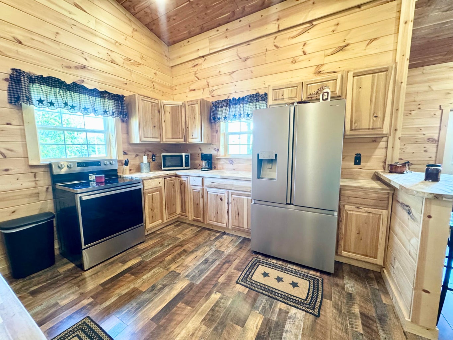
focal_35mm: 14
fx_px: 183
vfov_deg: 85.7
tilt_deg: -5.7
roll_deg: +0.7
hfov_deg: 102.1
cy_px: 170
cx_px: 226
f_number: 2.2
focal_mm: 2.22
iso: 400
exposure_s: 1/60
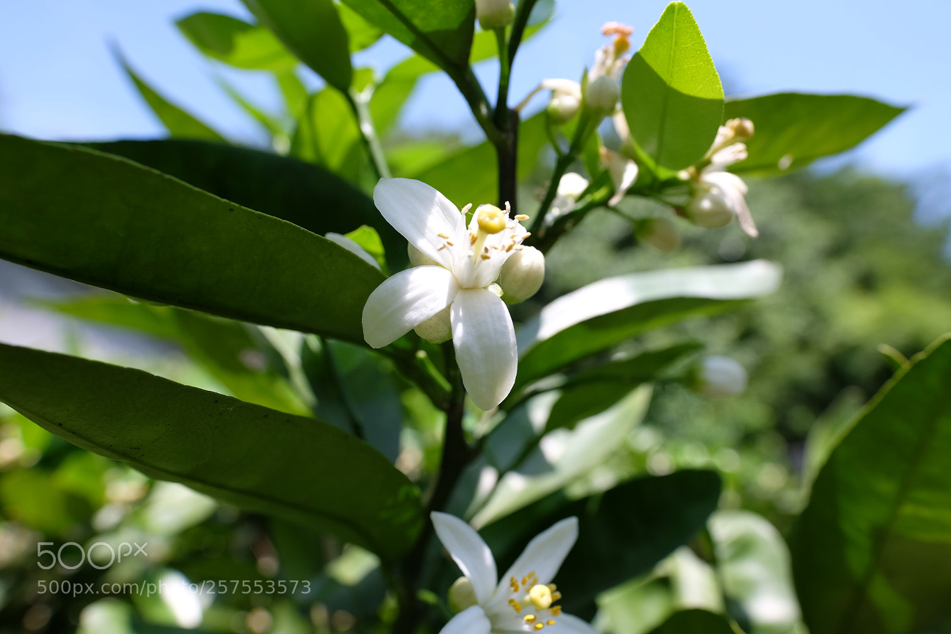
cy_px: 317
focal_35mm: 24
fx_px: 634
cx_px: 476
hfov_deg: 73.8
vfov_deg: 53.1
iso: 200
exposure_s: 1/160
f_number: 4.5
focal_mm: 16
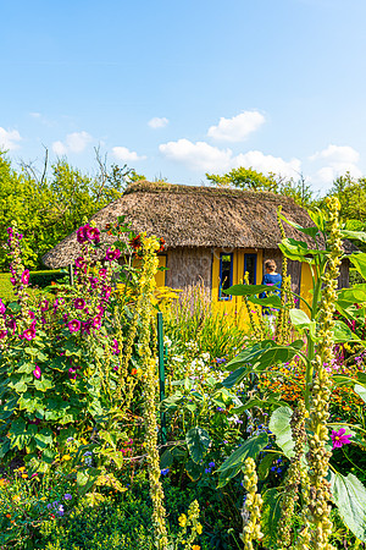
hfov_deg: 46.4
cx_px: 183
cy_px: 275
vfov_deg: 65.5
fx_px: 427
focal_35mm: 28
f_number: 8
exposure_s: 1/125
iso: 100
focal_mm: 28
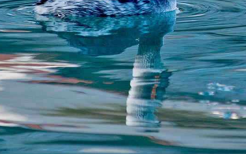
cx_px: 174
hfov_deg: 2.4
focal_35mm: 865
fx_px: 5798
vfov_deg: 1.5
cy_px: 23
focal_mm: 500
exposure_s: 1/800
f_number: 5.6
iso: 400
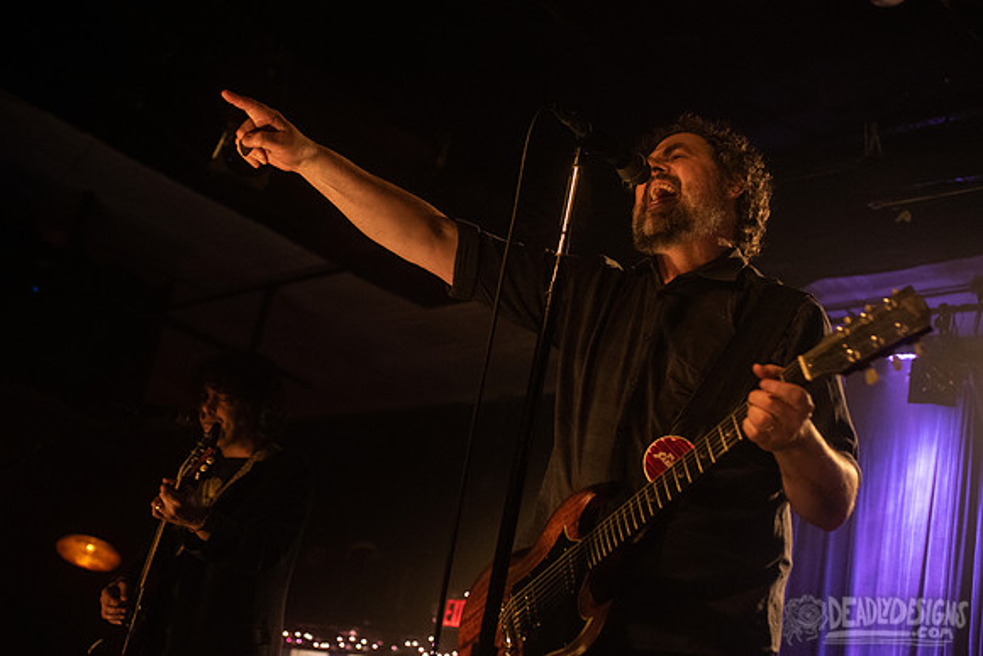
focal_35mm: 49
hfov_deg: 40.4
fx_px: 1337
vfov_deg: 27.5
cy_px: 291
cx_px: 492
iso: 3200
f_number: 3.2
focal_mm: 44
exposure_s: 1/160
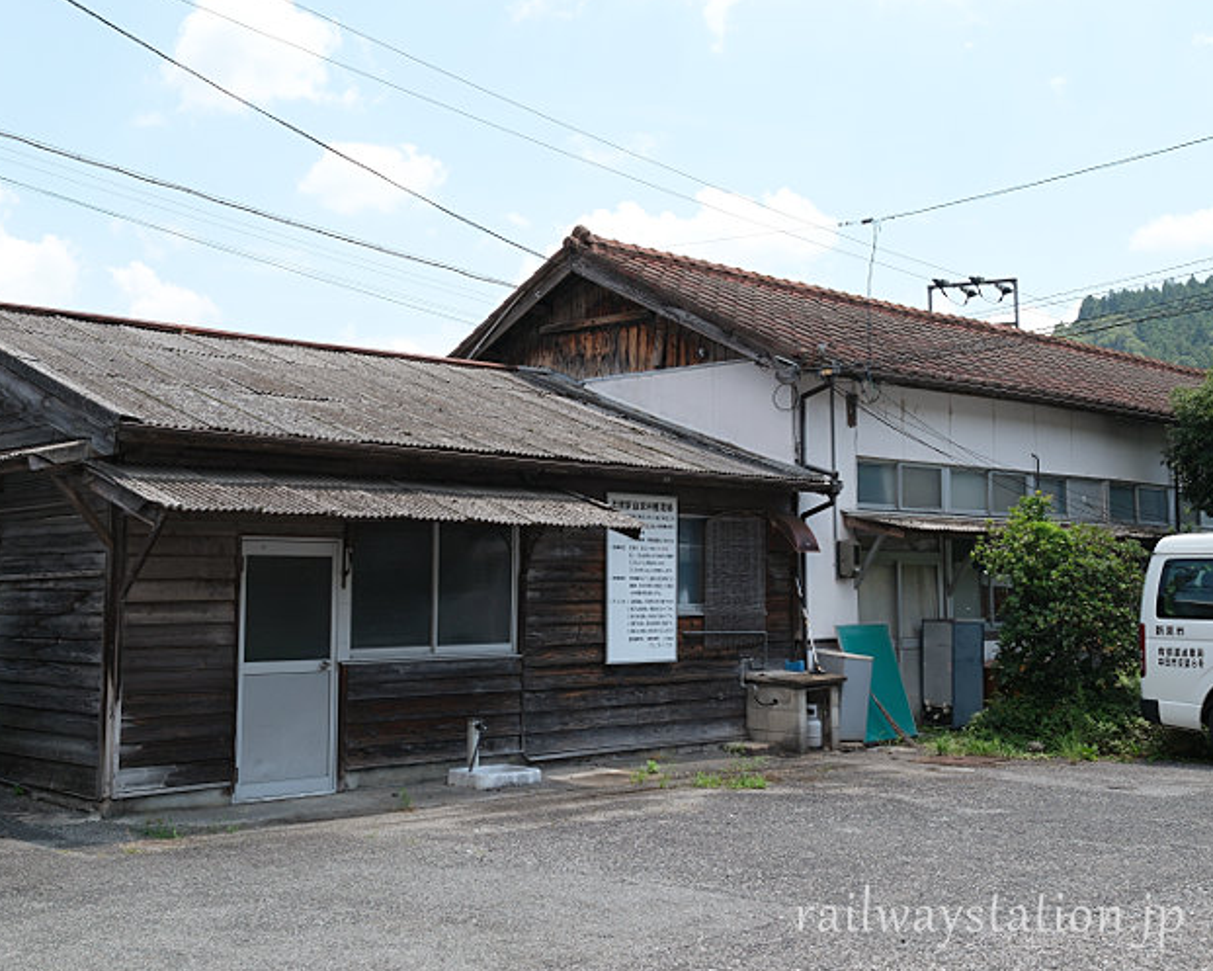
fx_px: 1293
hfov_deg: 49.9
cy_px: 475
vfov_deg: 41.2
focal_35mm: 36
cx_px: 473
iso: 125
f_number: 9
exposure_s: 1/125
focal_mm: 20.5
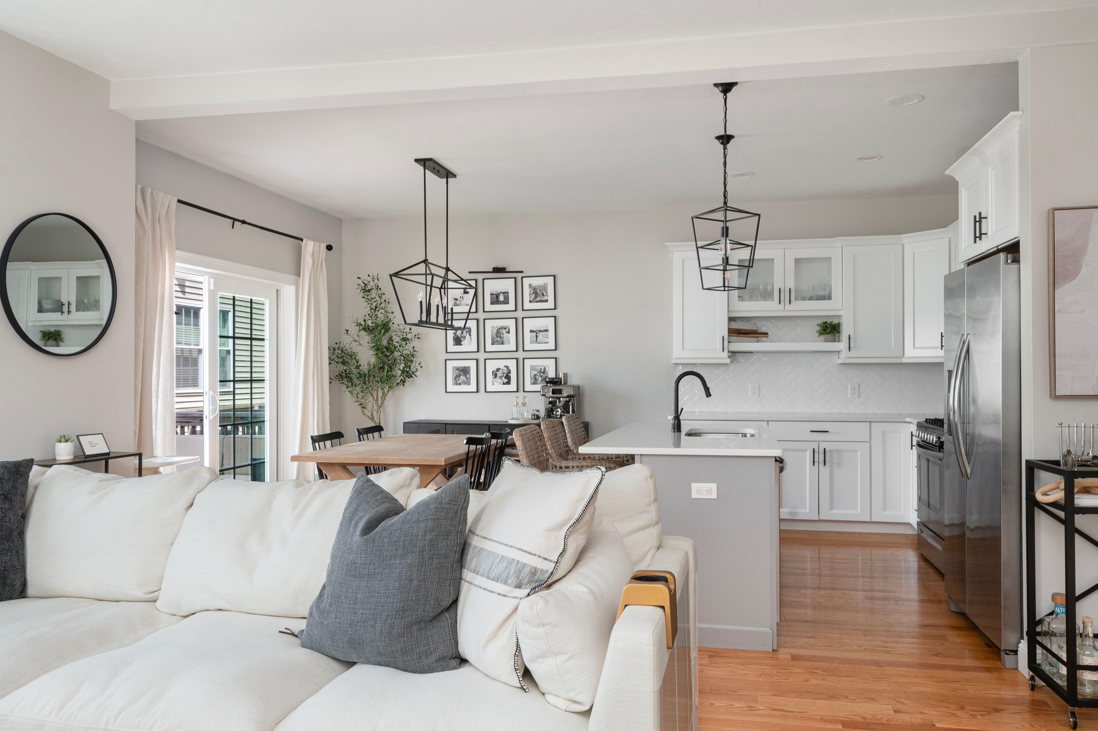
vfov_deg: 47.9
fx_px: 823
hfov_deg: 67.4
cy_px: 366
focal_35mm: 27
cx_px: 549
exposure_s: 1/10
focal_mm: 18
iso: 400
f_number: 10
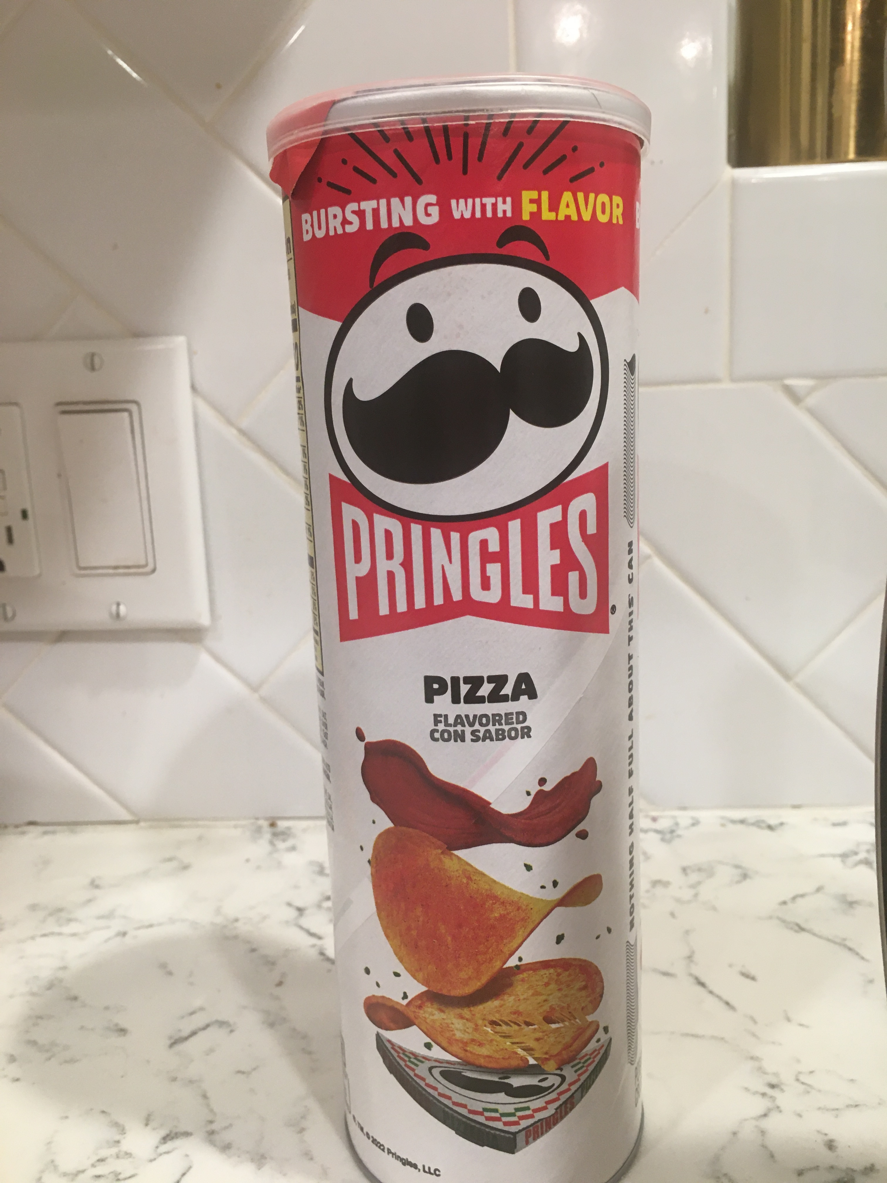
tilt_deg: -9.9
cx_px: 444
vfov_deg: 61.7
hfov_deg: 48.2
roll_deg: +0.1
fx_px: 991
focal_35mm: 29
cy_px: 592
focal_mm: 4.15
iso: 80
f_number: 2.2
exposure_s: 1/30
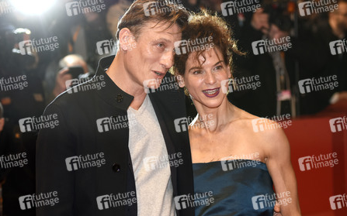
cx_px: 174
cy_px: 104
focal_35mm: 108
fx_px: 1021
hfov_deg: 19.3
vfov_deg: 12.1
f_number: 3.2
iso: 640
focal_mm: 70
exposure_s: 1/500
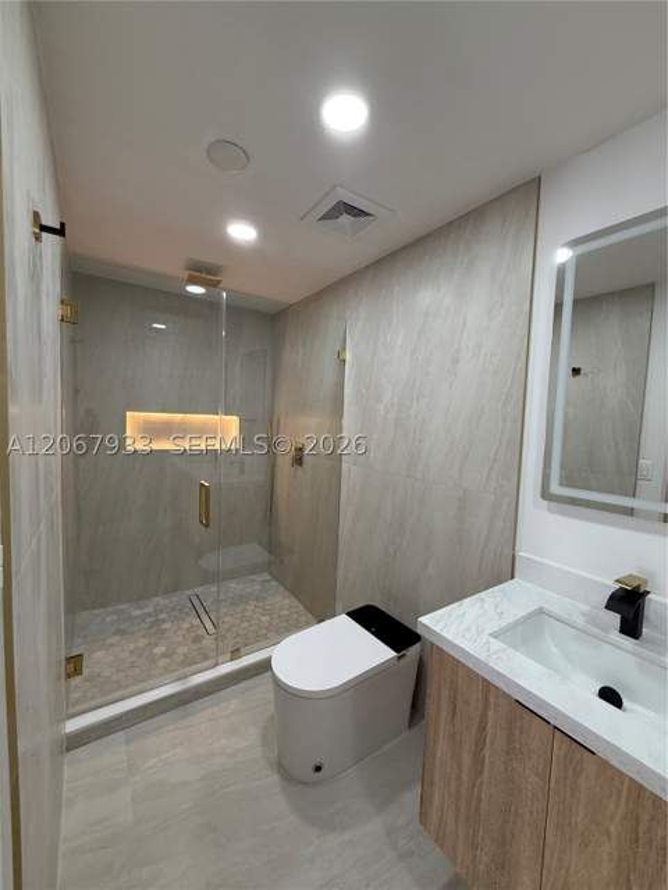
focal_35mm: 14
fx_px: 360
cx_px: 334
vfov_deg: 102.1
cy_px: 445
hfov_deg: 85.7
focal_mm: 2.22
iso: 160
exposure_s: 1/99
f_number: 2.2
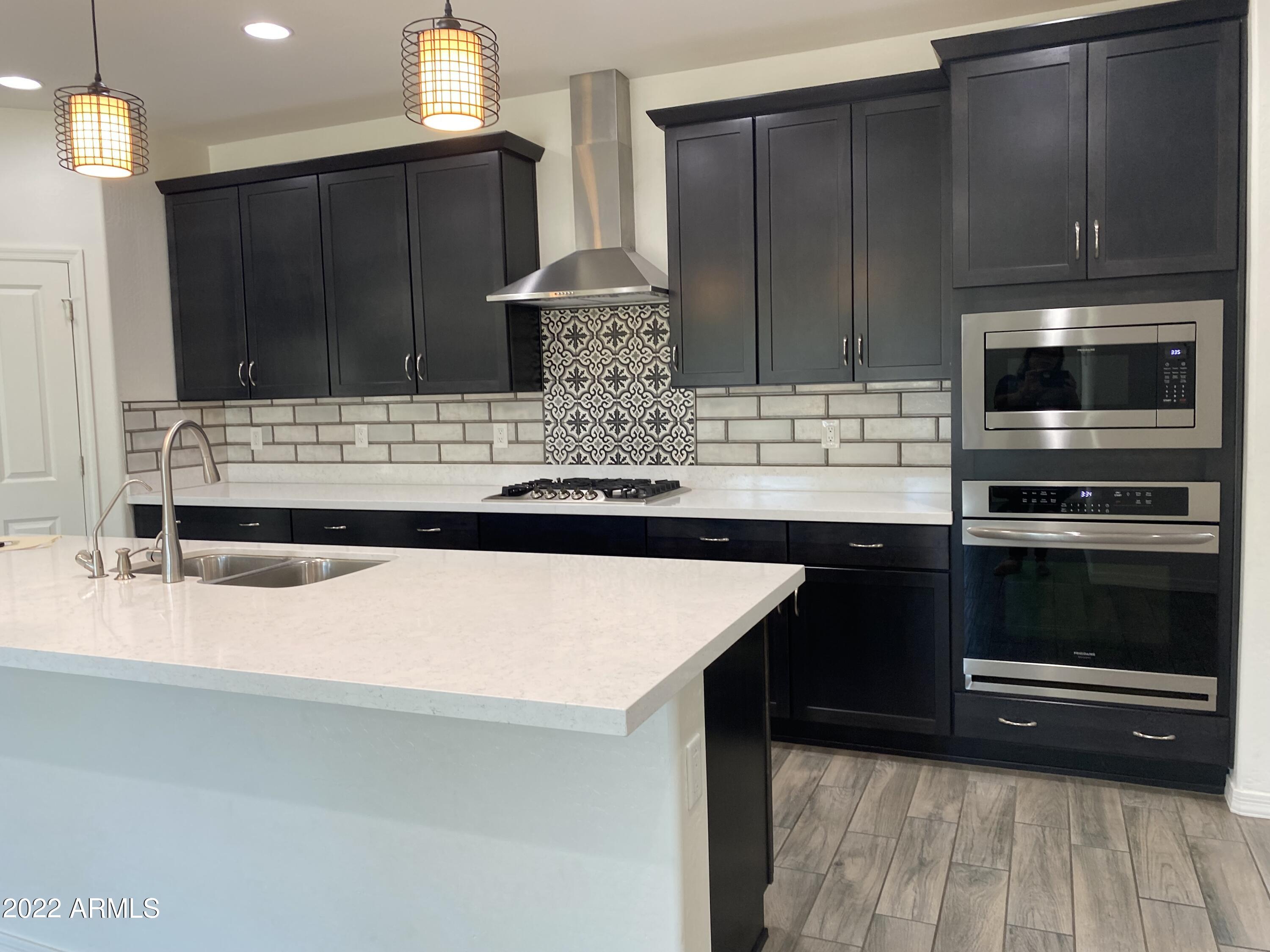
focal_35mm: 26
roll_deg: +1.6
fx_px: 954
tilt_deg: -3.1
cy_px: 476
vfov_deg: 53.1
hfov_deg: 67.3
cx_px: 635
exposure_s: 1/60
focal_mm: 4.25
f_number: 1.8
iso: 64
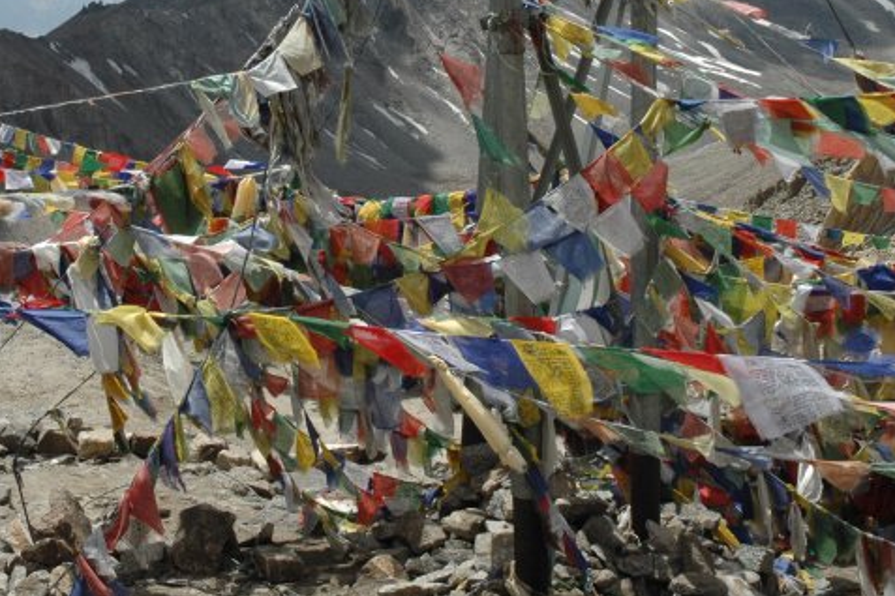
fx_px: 1635
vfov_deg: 20.5
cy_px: 159
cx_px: 314
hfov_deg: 30.4
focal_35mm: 66
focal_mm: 29
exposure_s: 1/400
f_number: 16
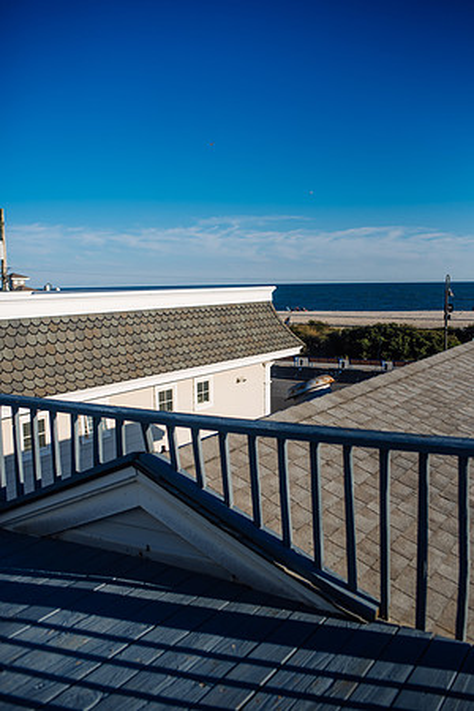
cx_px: 237
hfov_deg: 37.9
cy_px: 356
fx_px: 691
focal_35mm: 35
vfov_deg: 54.4
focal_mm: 35
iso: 100
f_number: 2.8
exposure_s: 1/3200
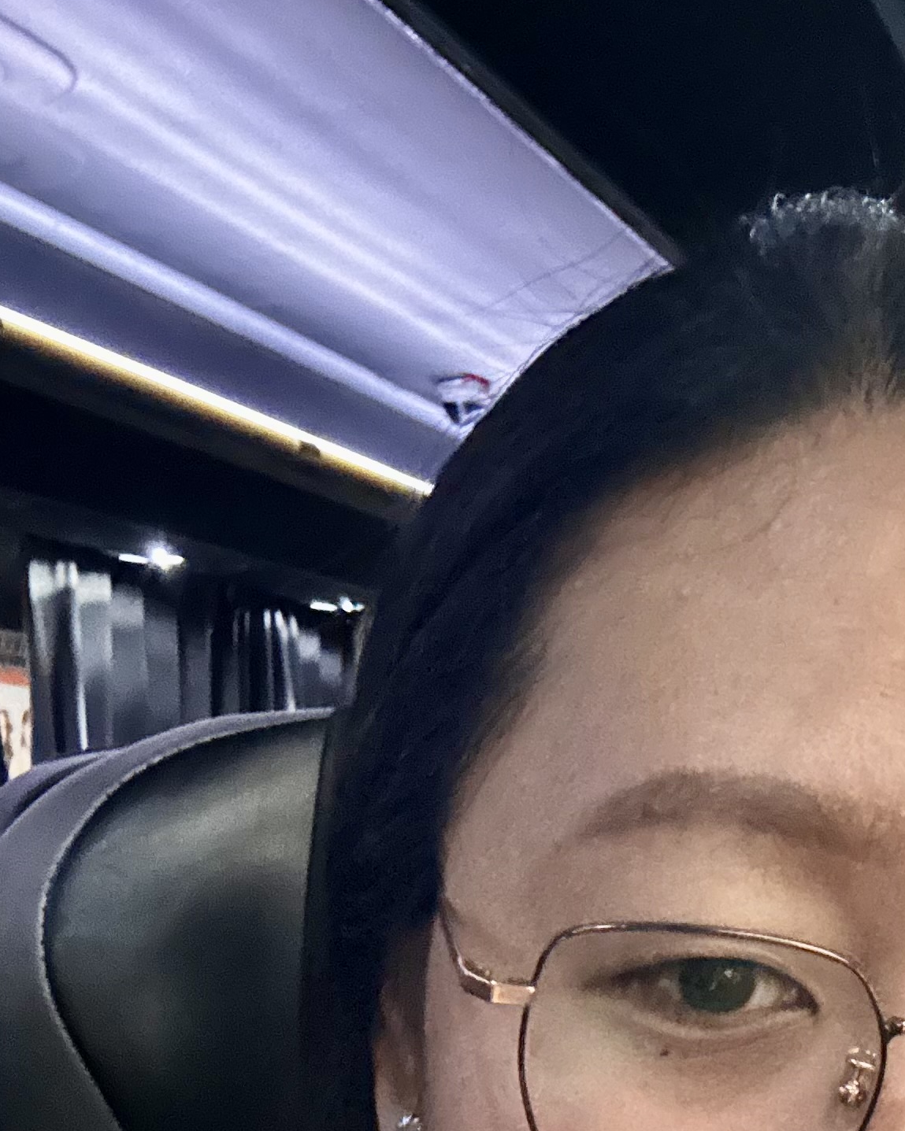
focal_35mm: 63
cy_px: 1251
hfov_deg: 23.5
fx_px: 2110
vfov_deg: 27.4
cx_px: 844
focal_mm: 2.69
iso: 640
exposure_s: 1/17
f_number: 1.9
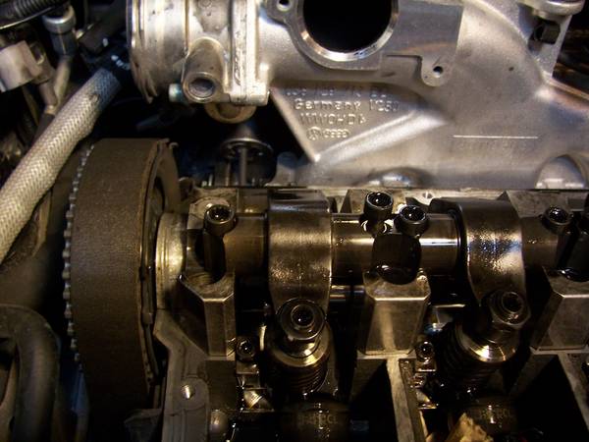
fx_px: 579
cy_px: 221
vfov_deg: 41.8
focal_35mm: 34
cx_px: 294
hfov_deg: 54.0
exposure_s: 1/8
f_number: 2.7
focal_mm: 5.6
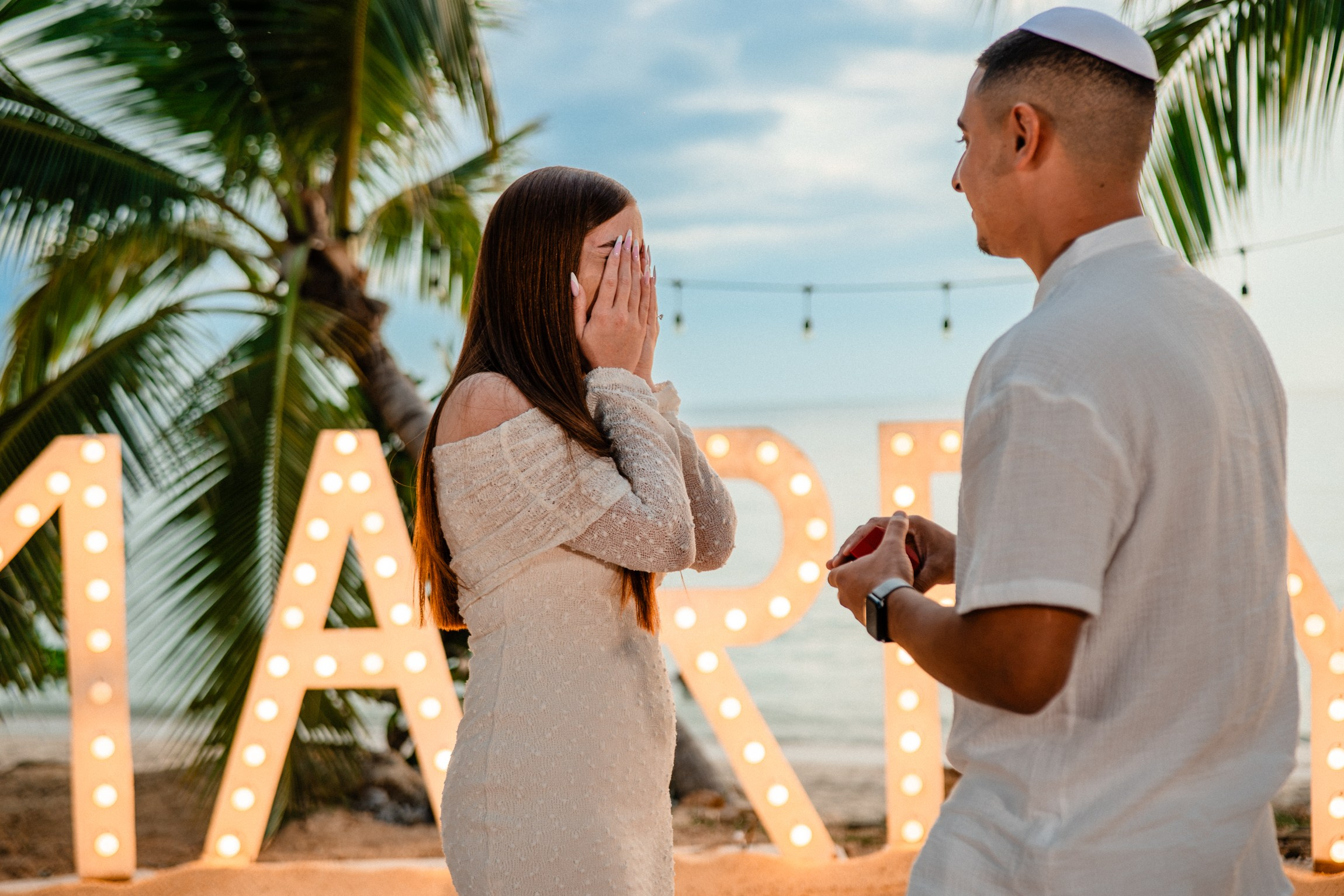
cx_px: 663
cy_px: 448
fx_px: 1909
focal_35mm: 51
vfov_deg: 26.4
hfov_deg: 38.8
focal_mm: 50
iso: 160
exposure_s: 1/250
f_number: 2.5
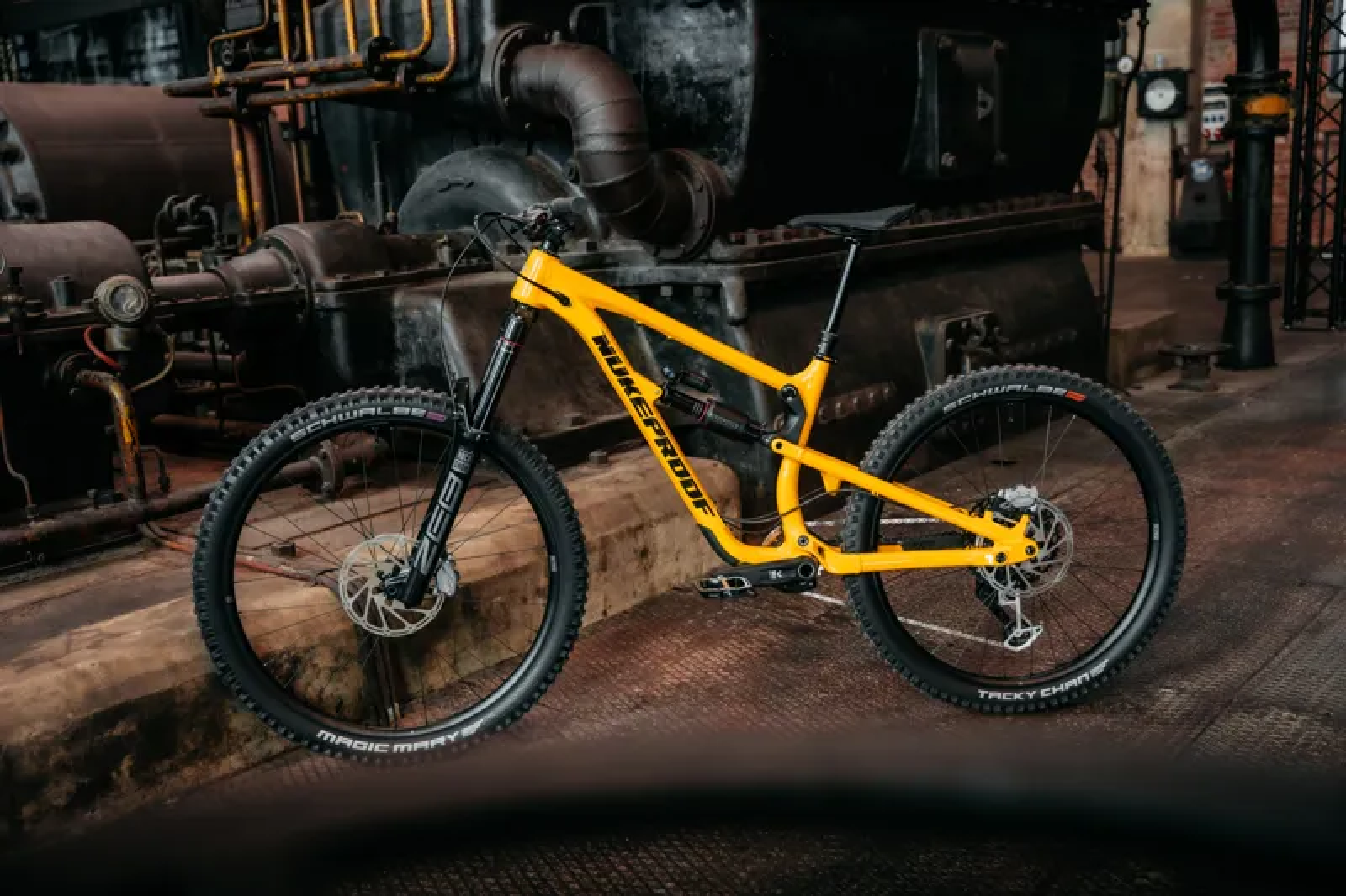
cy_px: 448
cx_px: 673
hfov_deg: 51.9
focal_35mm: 37
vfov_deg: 35.9
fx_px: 1383
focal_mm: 37
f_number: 2.8
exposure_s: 1/125
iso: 1000
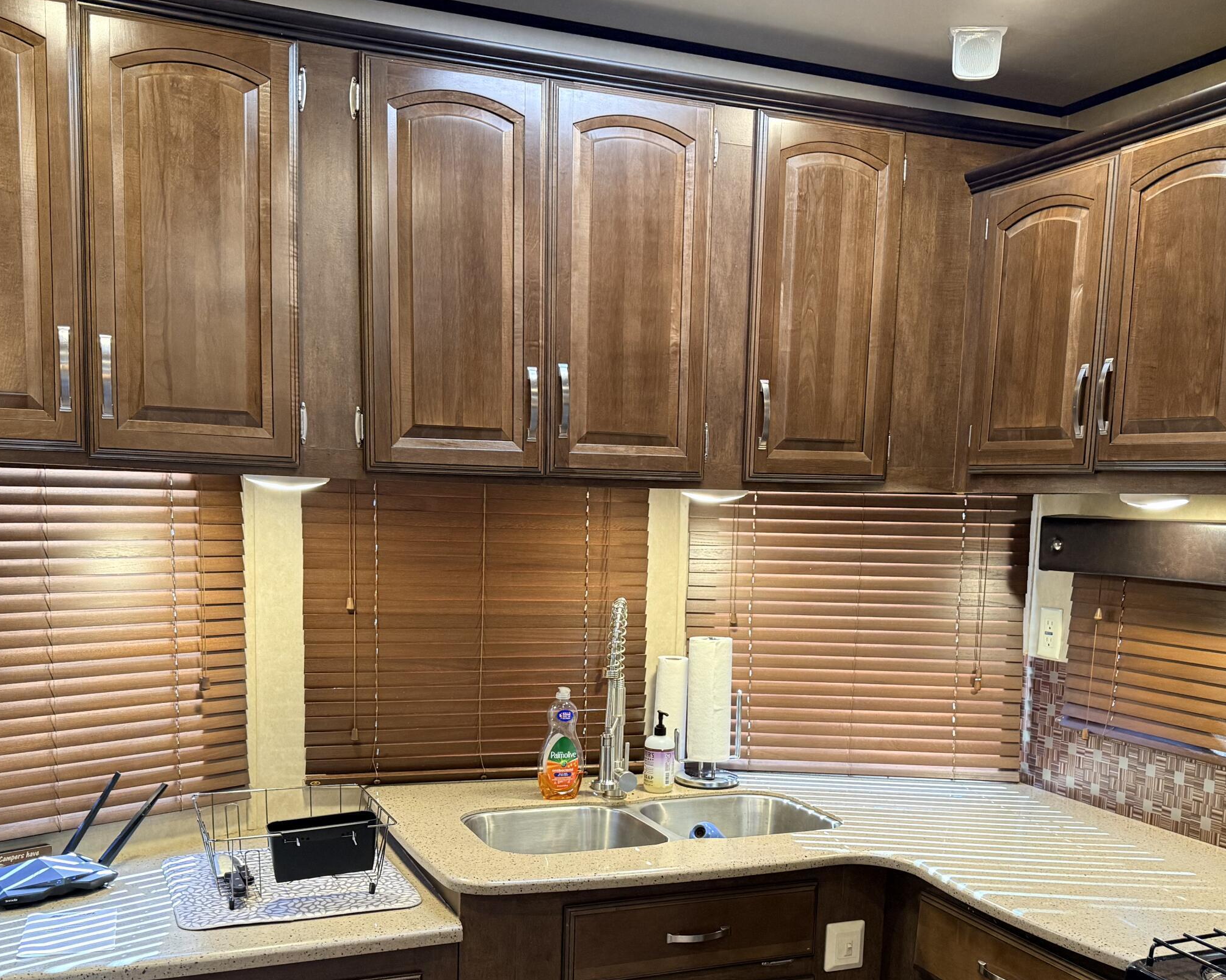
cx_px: 617
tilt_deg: -7.7
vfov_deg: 41.5
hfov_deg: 51.5
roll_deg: -1.9
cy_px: 672
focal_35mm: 35
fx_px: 1270
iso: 320
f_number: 1.78
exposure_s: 1/60
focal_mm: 6.76
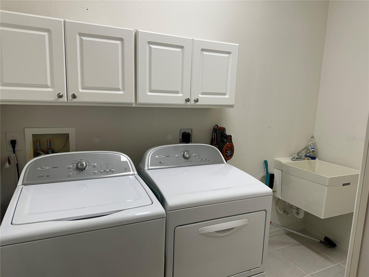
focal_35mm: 24
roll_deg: -2.3
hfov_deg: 71.6
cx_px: 184
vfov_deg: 56.8
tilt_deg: -8.8
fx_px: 256
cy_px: 138
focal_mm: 6.86
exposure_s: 1/120
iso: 80
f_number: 1.78
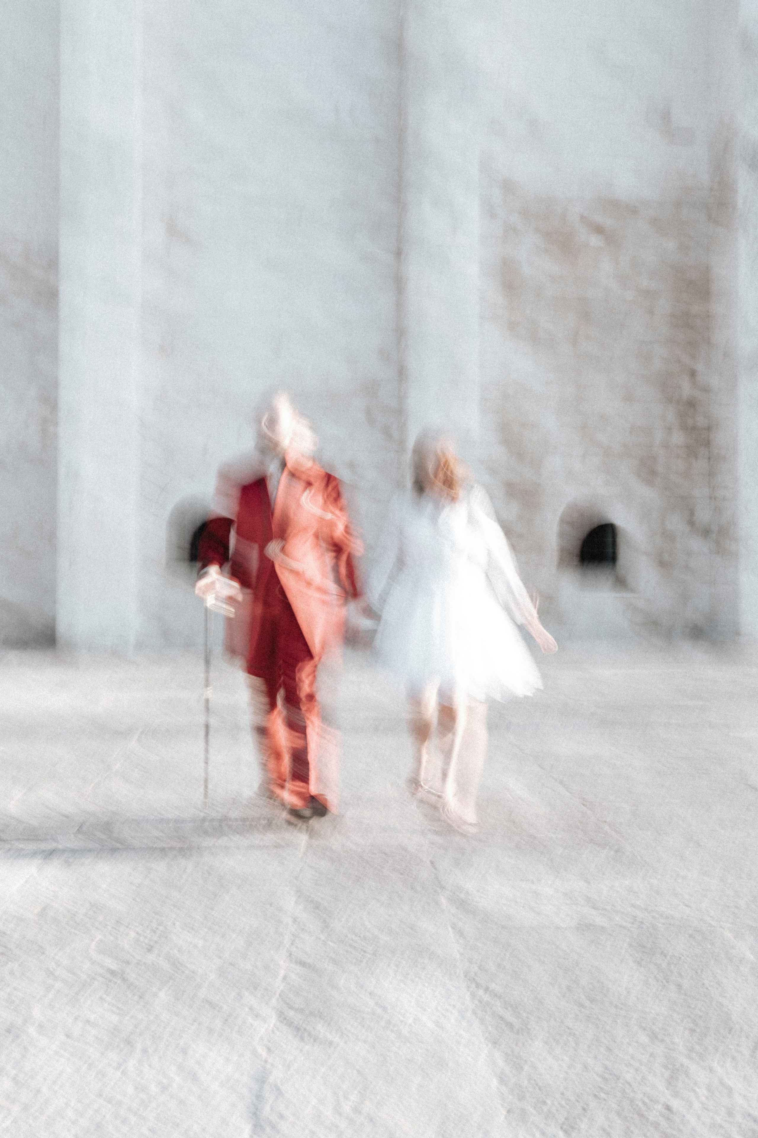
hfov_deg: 37.9
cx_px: 379
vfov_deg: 54.4
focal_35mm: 35
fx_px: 1105
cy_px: 569
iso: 50
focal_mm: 35
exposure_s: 1/6
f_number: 14
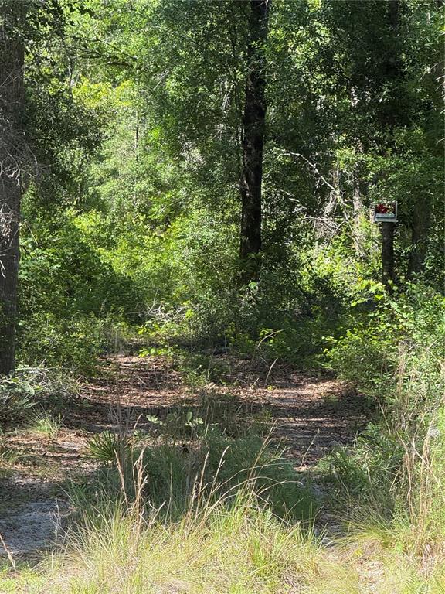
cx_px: 222
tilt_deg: -0.1
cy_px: 297
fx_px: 2057
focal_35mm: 120
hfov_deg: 12.3
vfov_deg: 16.4
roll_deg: -2.0
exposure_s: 1/246
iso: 64
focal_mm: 15.66
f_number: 2.8
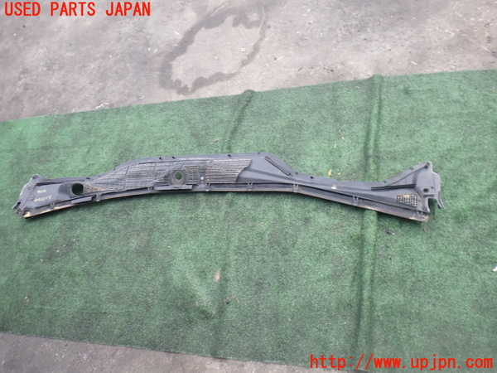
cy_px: 186
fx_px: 431
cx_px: 248
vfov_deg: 46.8
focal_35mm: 30
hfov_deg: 60.0
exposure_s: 1/60
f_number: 6.3
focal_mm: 5.4
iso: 100
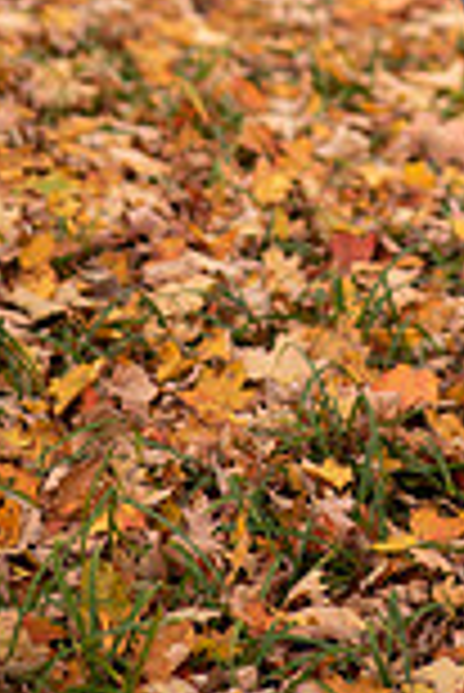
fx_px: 4784
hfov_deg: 5.5
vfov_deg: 8.2
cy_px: -279
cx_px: 541
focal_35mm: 248
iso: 100
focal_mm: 85
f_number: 1.8
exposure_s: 1/125
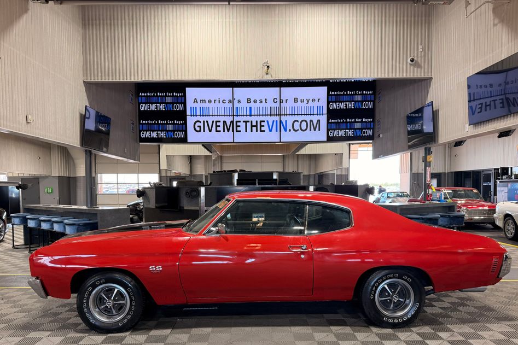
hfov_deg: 67.4
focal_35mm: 27
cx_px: 254
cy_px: 208
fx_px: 388
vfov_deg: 47.6
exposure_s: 1/121
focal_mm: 6.76
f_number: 1.78
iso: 125
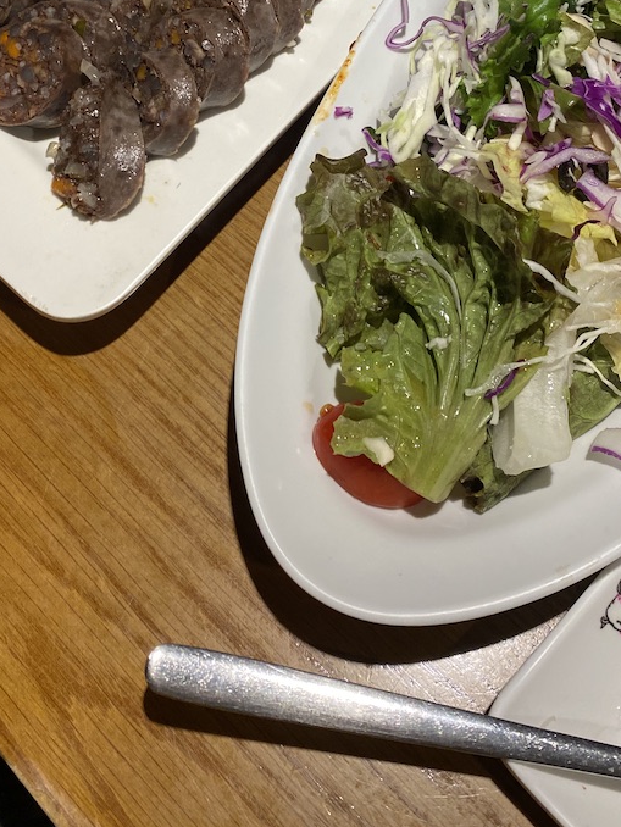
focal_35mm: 46
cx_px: 242
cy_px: 116
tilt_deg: -56.6
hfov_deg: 31.4
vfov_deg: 38.9
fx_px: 1100
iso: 125
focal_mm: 4.25
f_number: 1.8
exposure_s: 1/120
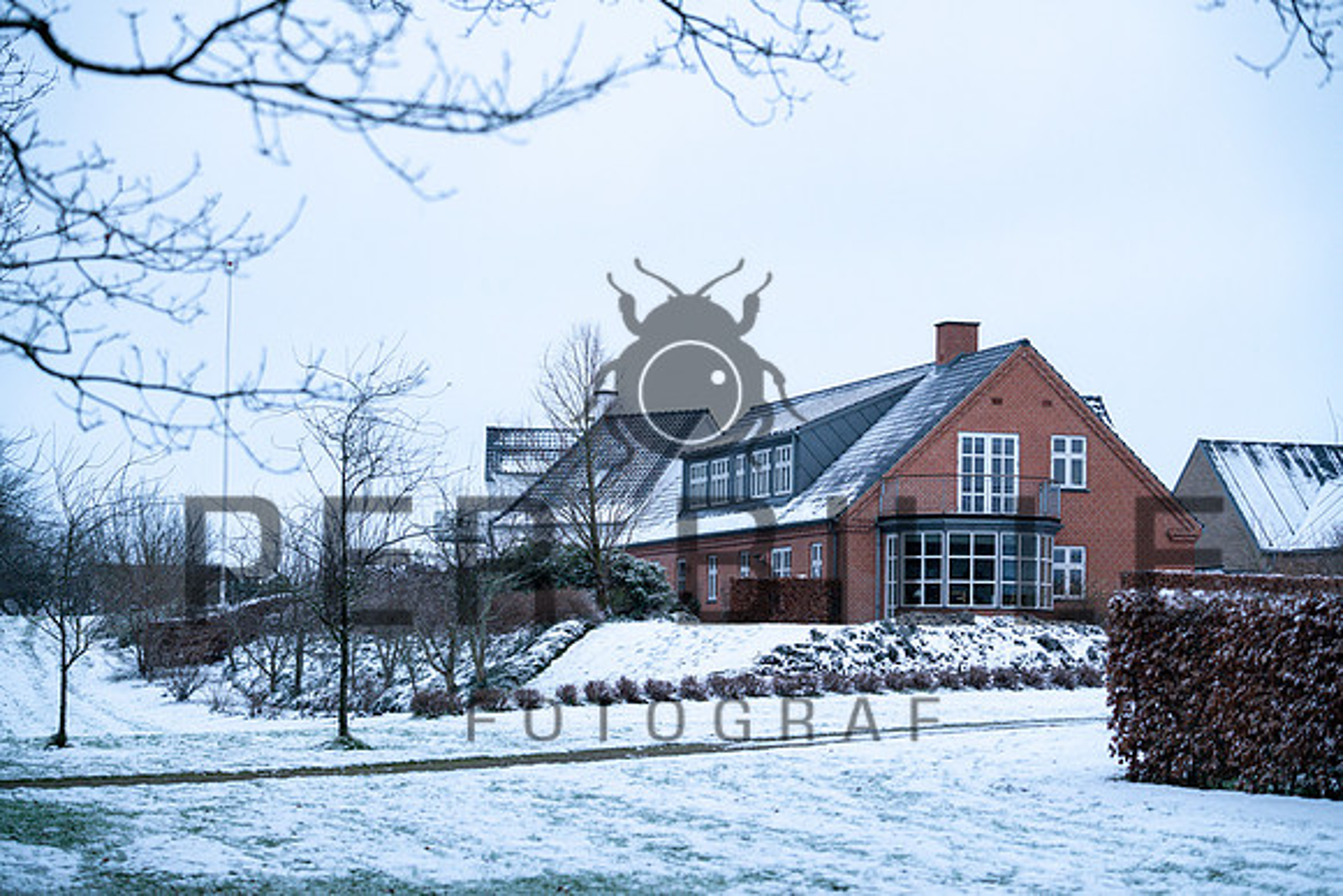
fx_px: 3209
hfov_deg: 23.6
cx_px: 672
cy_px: 448
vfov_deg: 15.9
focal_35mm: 86
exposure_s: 1/640
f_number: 3.5
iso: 800
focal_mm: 86
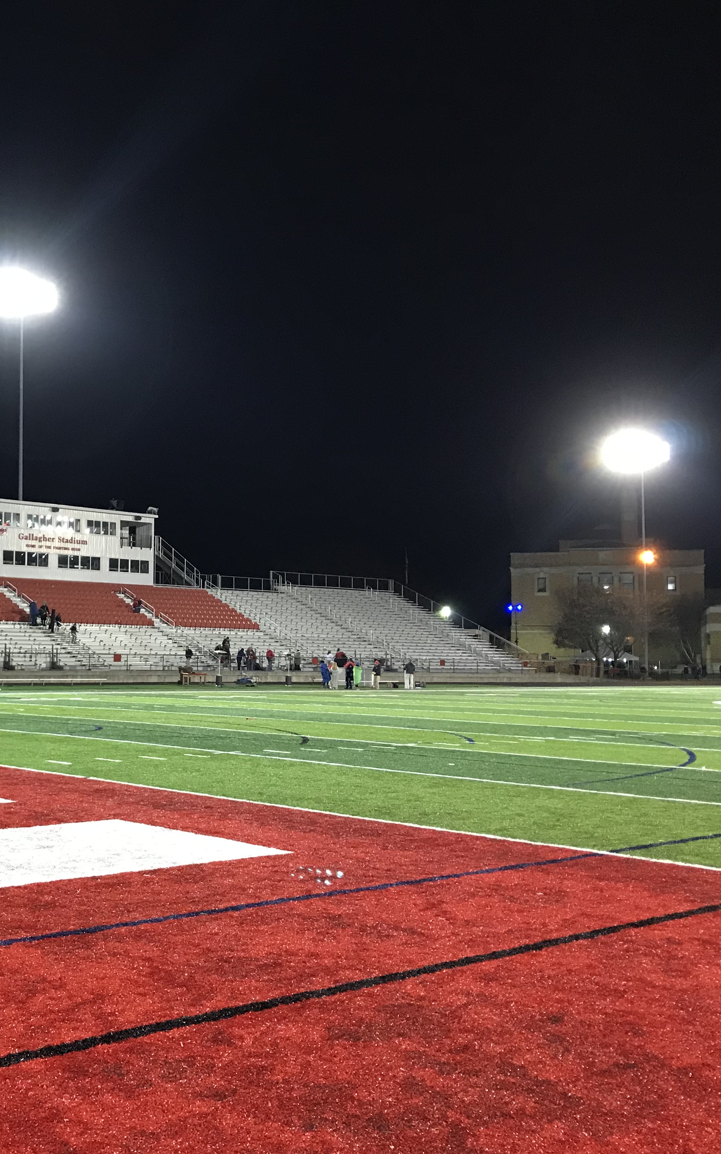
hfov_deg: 31.3
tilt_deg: +3.9
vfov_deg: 49.3
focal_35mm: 40
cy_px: 580
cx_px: 166
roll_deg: -0.6
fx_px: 1258
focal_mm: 3.99
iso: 64
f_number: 1.8
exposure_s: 1/15
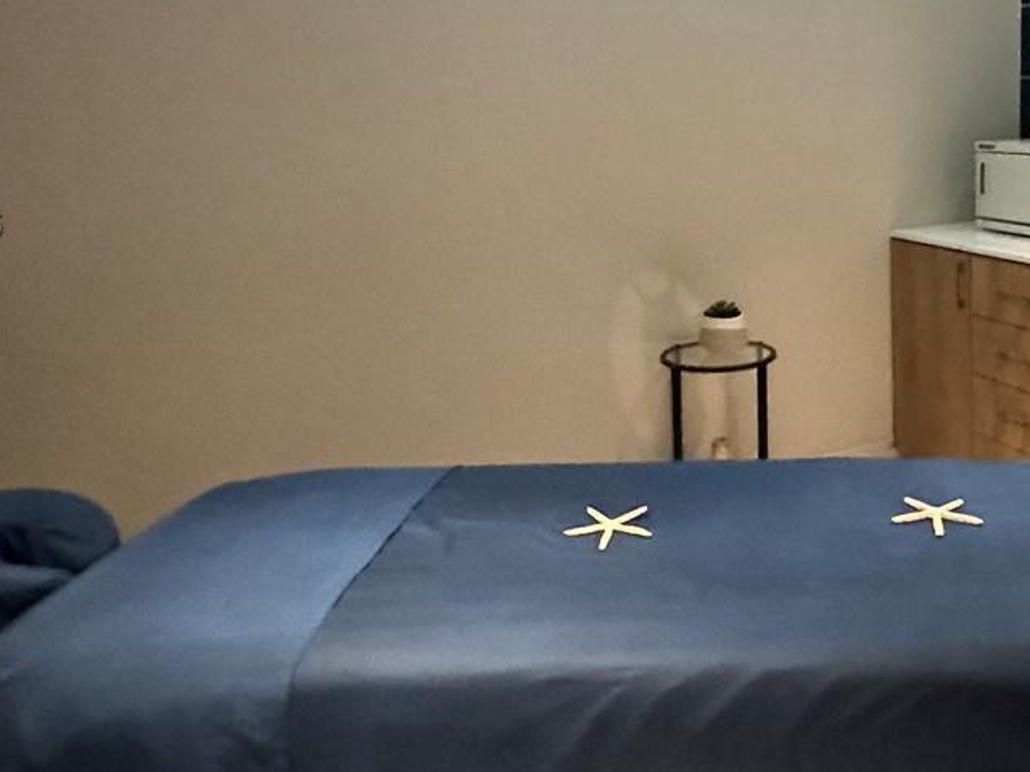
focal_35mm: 35
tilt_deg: -7.2
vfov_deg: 39.9
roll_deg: +1.1
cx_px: 789
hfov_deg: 50.2
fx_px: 1041
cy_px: 227
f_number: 2.2
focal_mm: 2.22
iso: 2000
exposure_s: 1/30
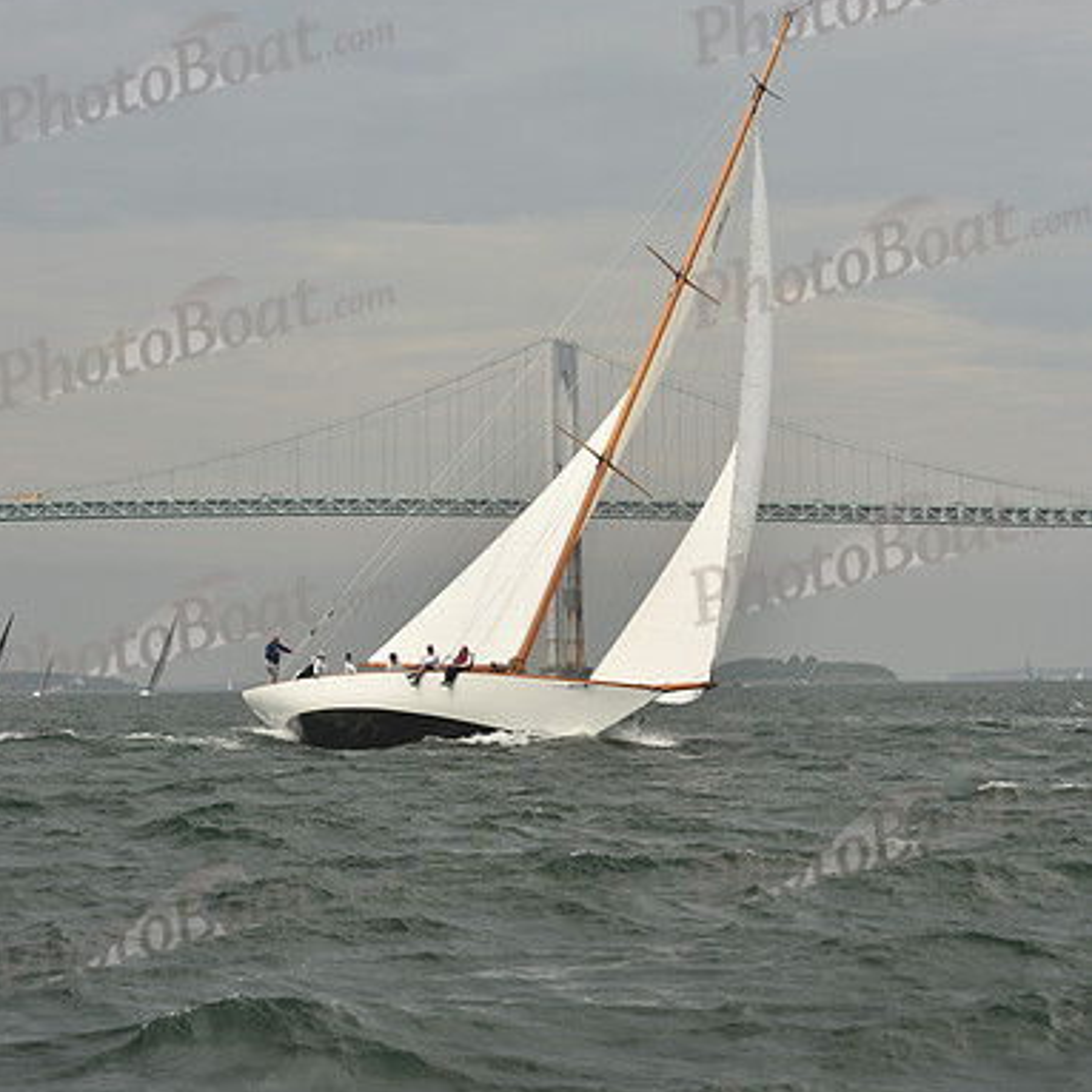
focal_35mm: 90
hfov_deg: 19.3
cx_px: 543
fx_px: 3212
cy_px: 445
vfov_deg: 19.3
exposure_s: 1/640
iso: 250
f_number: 6.3
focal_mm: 70
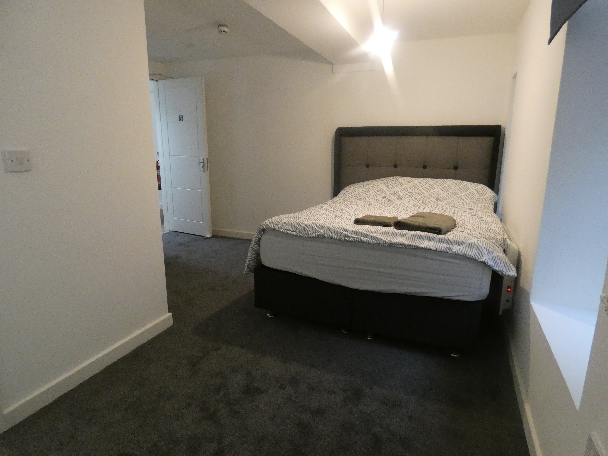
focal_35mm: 20
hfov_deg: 81.7
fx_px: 351
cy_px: 228
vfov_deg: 66.0
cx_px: 304
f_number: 2.8
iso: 800
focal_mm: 3.6
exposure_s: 1/60
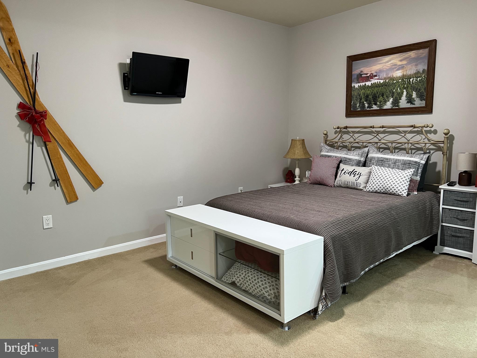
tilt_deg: -9.0
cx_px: 238
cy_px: 179
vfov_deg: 53.1
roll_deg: +1.2
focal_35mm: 26
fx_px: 358
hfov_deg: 67.3
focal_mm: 5.7
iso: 250
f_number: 1.5
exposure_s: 1/60
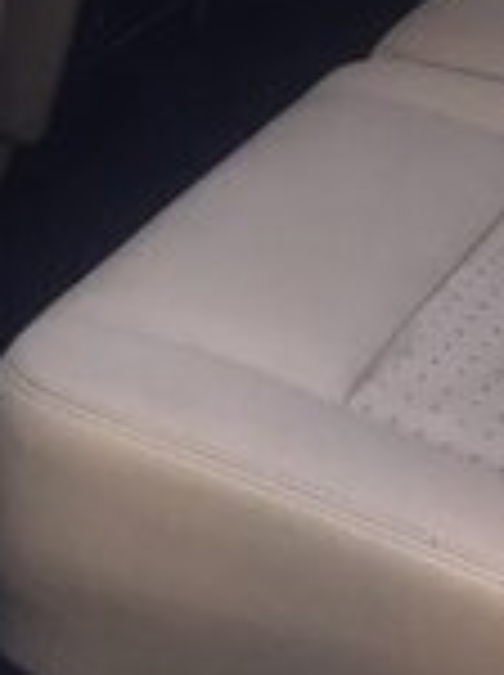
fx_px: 2492
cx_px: 364
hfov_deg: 11.5
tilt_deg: -12.3
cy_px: -389
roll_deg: +0.4
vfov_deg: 14.2
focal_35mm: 128
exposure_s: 1/33
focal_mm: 4.15
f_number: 2.2
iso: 40
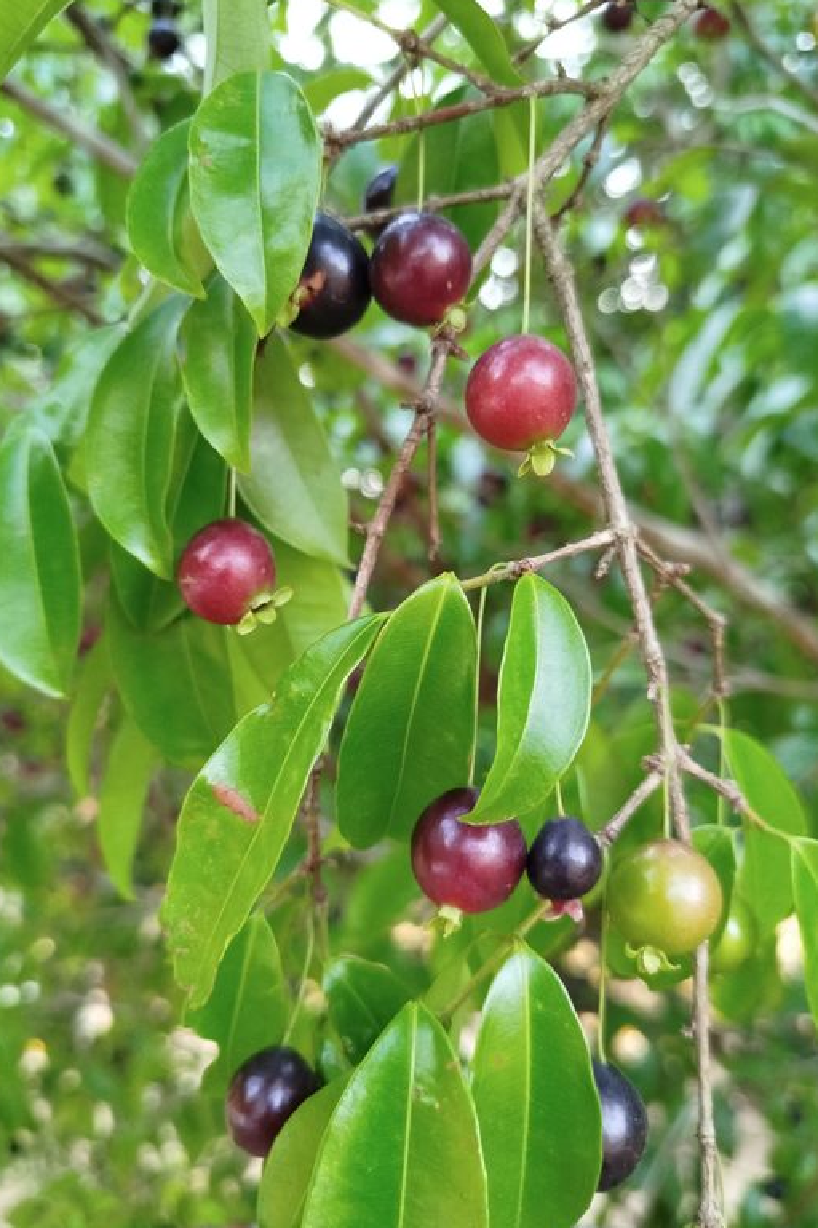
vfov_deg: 69.4
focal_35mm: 26
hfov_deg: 49.6
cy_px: 601
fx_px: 886
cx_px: 411
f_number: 1.7
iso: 200
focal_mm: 5.31
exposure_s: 1/40
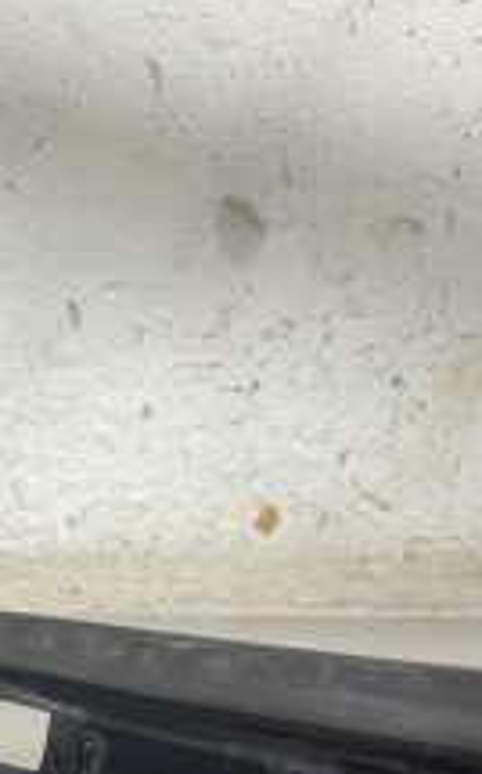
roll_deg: -1.6
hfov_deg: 15.8
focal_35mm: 79
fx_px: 1664
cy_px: 425
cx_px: -115
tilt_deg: -21.7
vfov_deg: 26.2
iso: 125
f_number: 1.6
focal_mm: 5.1
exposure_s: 1/100
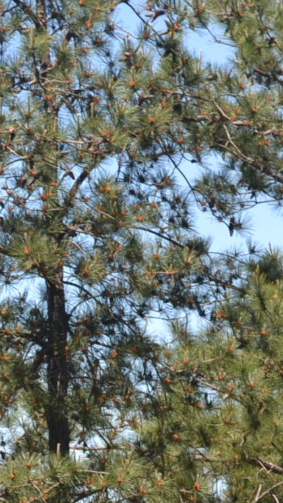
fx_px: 3630
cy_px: 649
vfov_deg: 7.8
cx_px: -147
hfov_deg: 4.4
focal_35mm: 272
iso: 100
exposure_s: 1/200
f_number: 7.1
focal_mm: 44
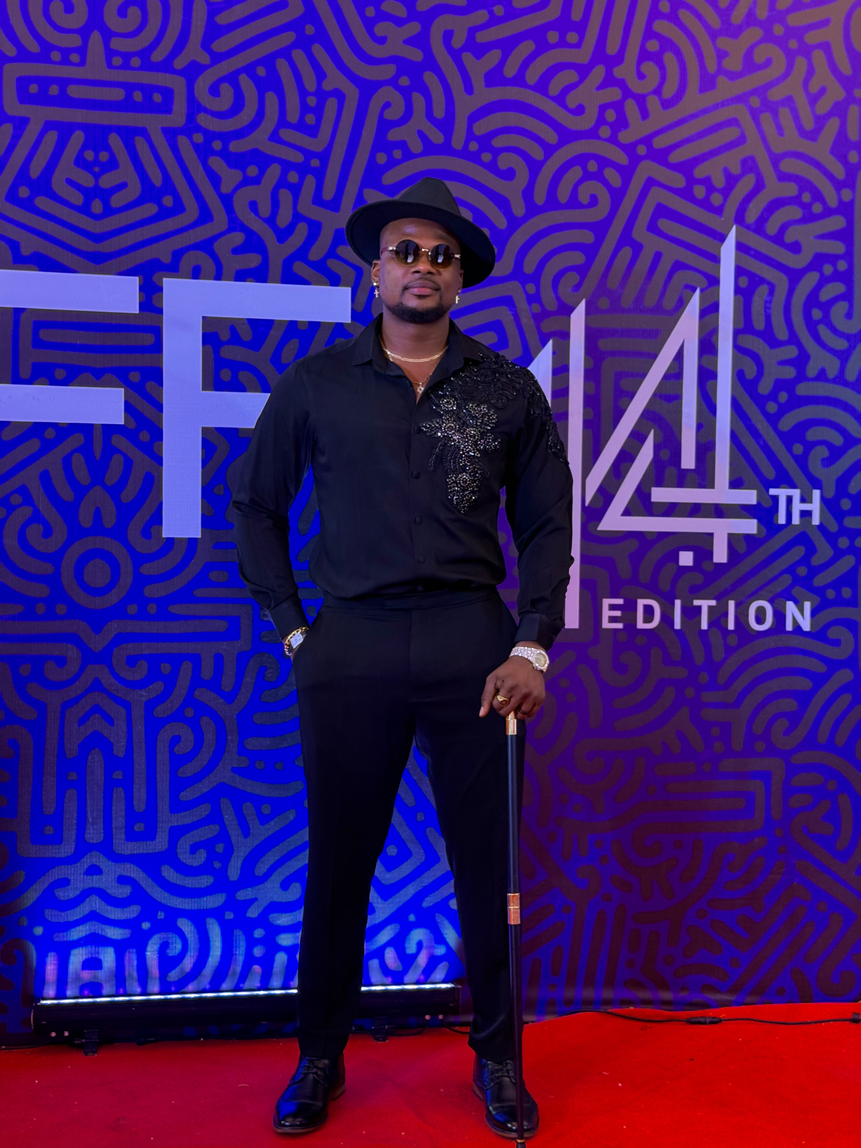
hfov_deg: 30.3
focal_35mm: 48
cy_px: 574
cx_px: 430
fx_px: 1592
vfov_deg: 39.7
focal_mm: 6.76
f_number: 1.78
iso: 200
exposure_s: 1/50
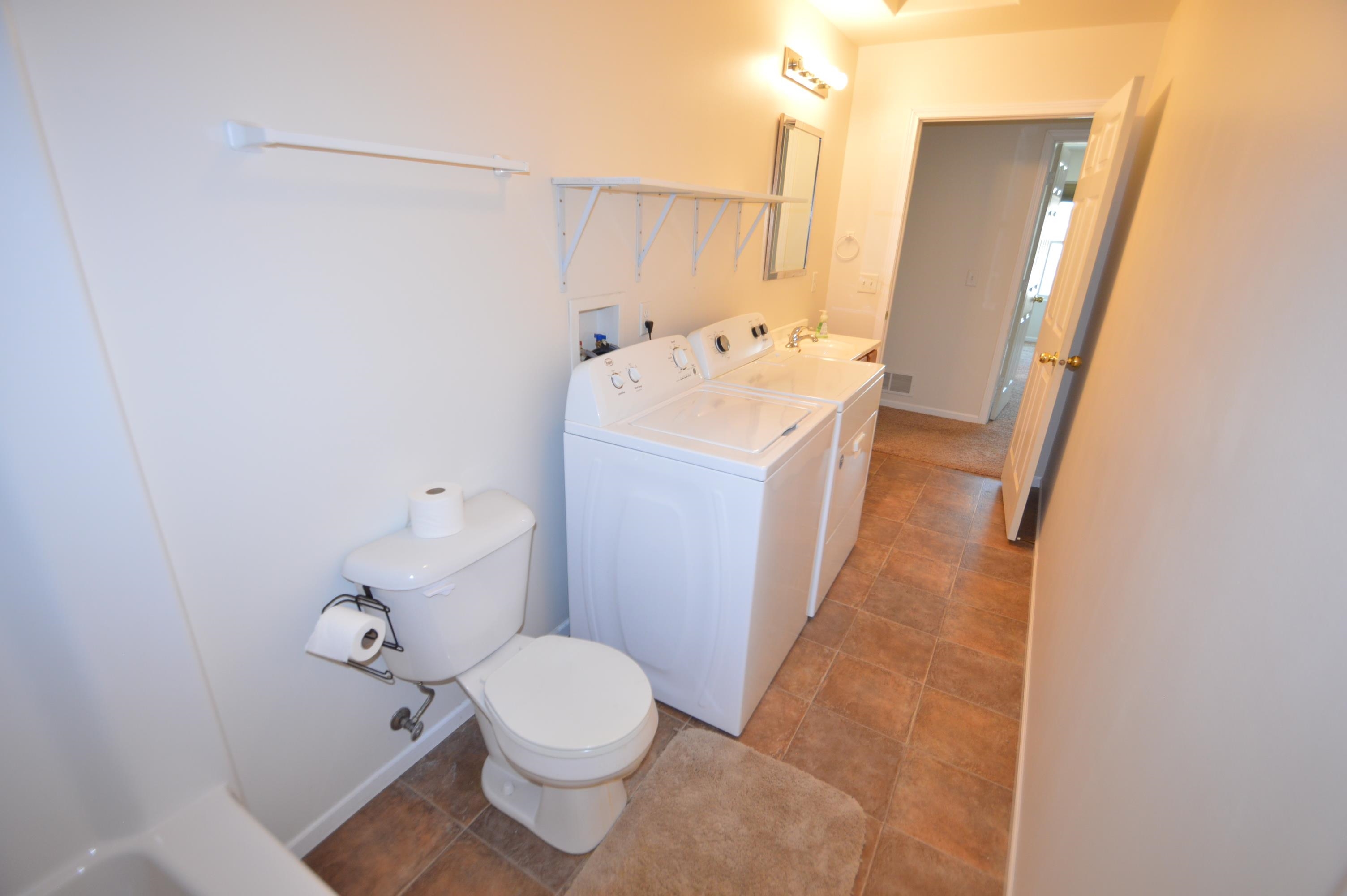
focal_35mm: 15
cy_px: 448
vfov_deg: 77.2
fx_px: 561
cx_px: 674
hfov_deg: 100.4
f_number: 3.5
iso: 400
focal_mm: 10
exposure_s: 1/60
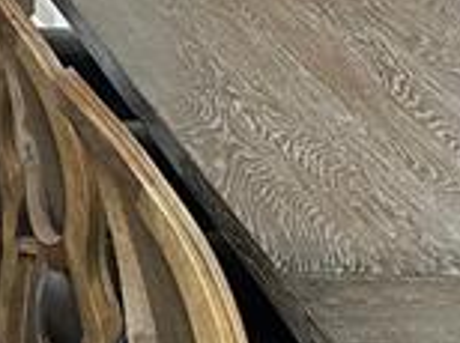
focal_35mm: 160
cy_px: -409
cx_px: -493
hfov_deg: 11.1
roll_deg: +0.8
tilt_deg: -1.1
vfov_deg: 8.6
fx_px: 2123
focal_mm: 6.86
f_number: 1.78
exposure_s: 1/60
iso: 200
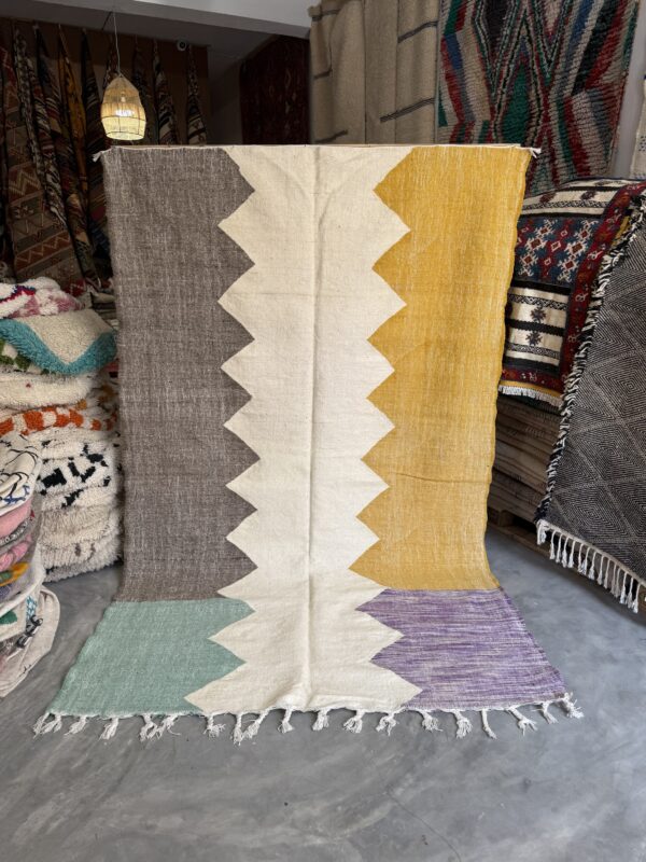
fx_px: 597
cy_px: 431
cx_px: 323
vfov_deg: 71.6
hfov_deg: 56.8
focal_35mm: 24
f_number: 1.78
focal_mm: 6.76
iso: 80
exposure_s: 1/329
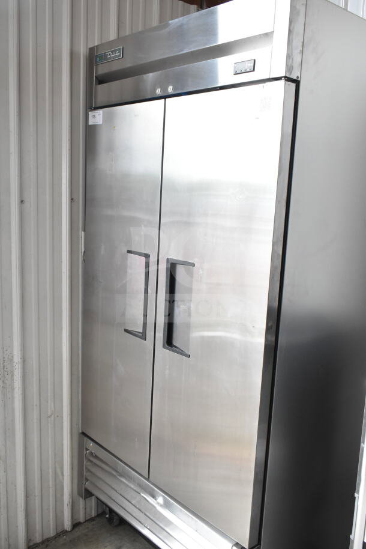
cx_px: 183
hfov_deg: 40.0
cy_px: 274
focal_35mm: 33
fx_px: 503
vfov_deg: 57.2
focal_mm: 22
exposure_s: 1/200
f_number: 7.1
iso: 1600
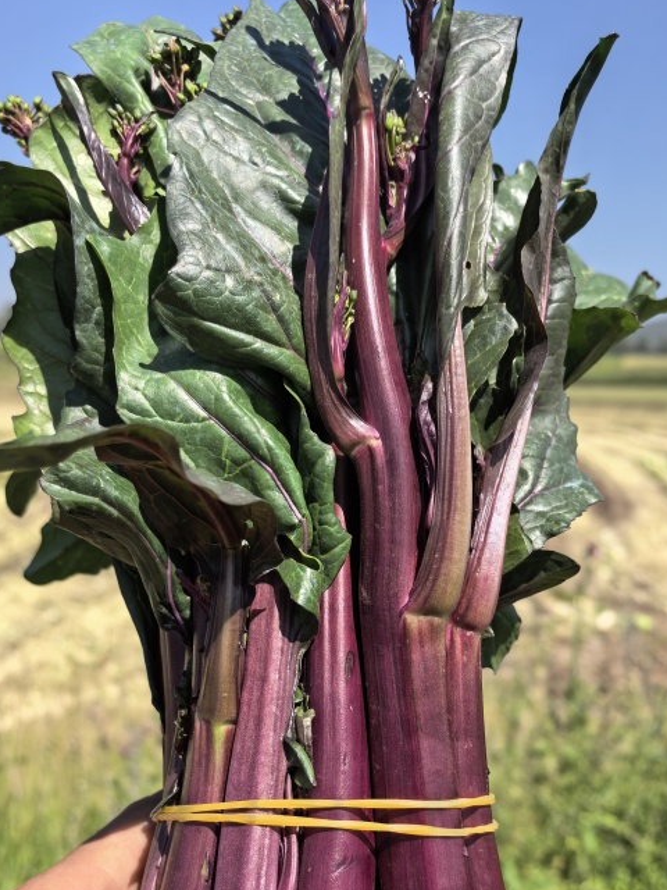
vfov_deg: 45.9
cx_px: 350
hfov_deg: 36.0
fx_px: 1028
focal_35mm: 40
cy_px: 614
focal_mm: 5.75
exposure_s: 1/2857
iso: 50
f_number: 2
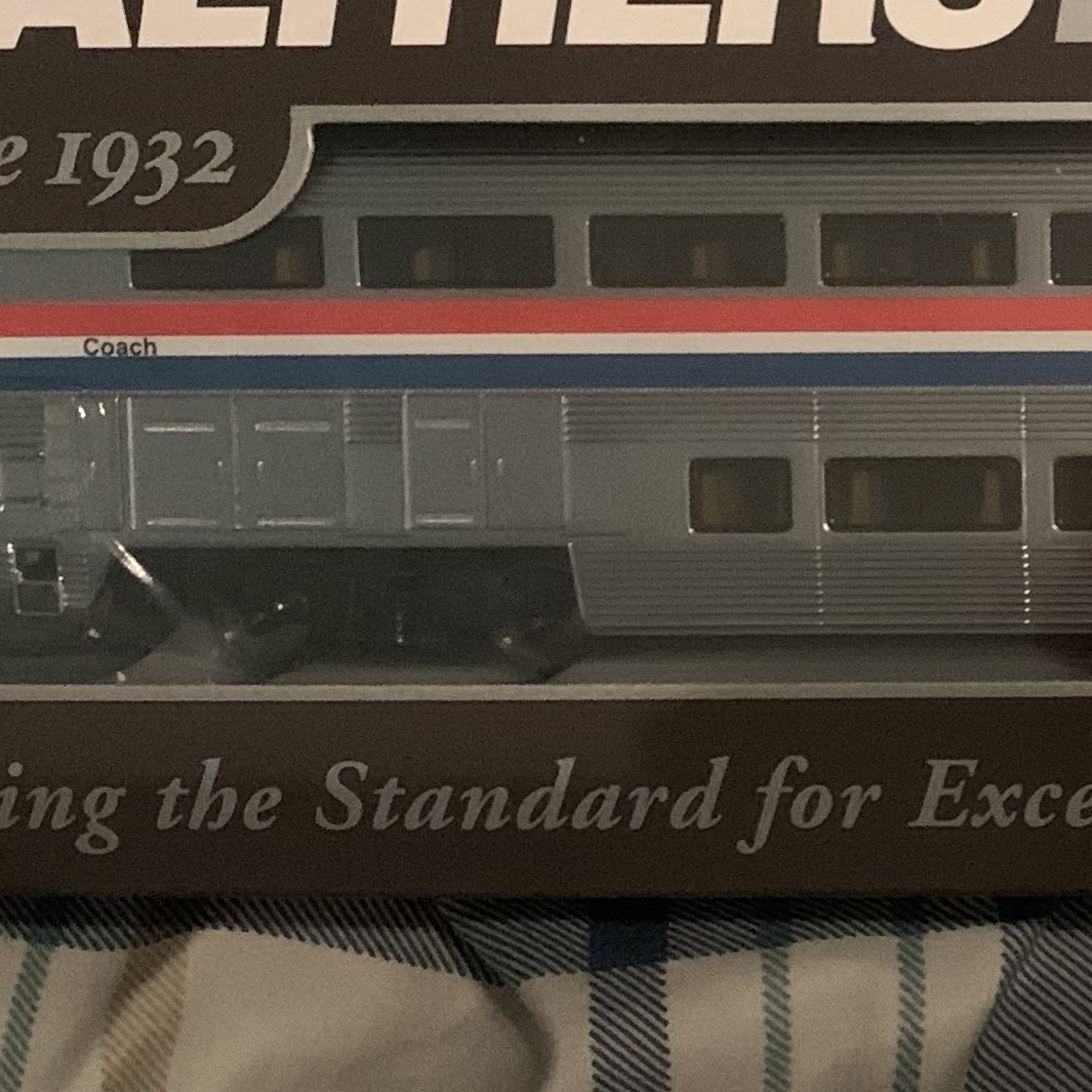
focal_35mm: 87
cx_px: 1391
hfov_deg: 18.6
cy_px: 353
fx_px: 3105
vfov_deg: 19.9
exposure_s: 1/24
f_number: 1.8
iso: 640
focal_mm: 4.25
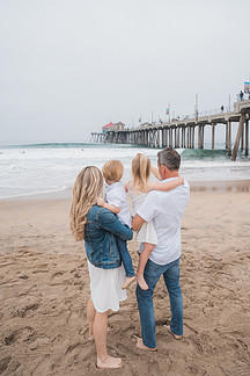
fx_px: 260
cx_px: 146
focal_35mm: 25
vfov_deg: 71.3
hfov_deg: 51.1
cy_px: 169
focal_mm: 18
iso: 160
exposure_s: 1/800
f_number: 2.8
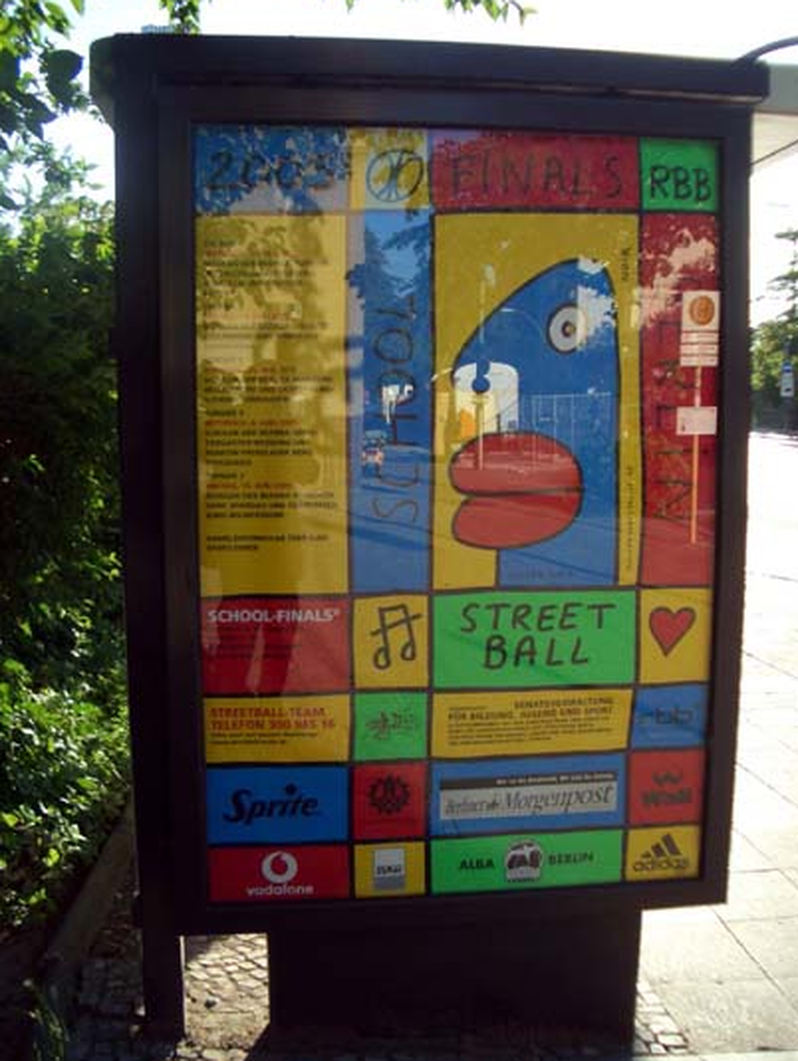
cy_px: 524
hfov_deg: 39.7
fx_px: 1105
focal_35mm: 36
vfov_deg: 51.3
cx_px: 394
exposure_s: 1/320
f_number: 2.6
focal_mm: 5.8
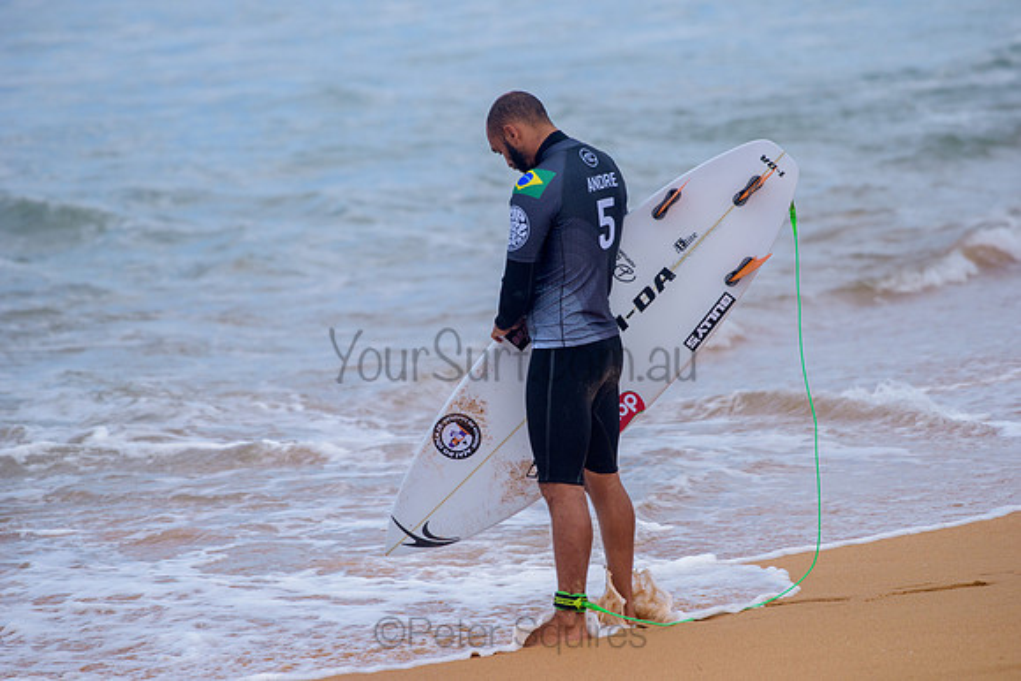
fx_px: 10781
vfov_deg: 3.6
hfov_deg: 5.4
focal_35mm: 380
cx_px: 510
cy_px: 340
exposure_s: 1/2000
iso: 280
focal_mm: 380
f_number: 5.6
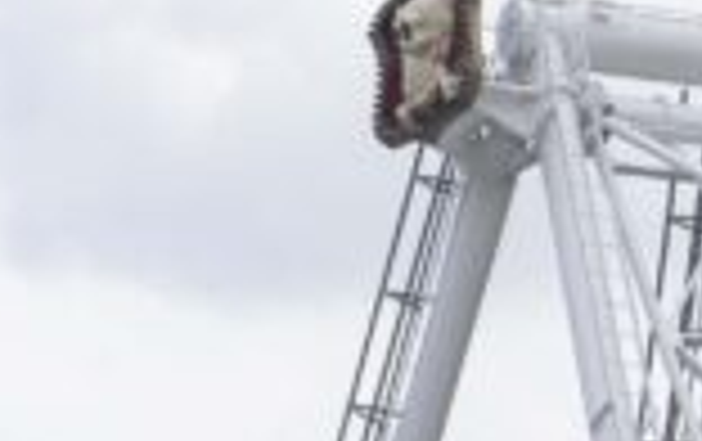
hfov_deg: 7.8
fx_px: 5116
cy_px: 848
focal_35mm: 267
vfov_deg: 4.9
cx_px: 27
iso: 100
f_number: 10
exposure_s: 1/125
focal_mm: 40
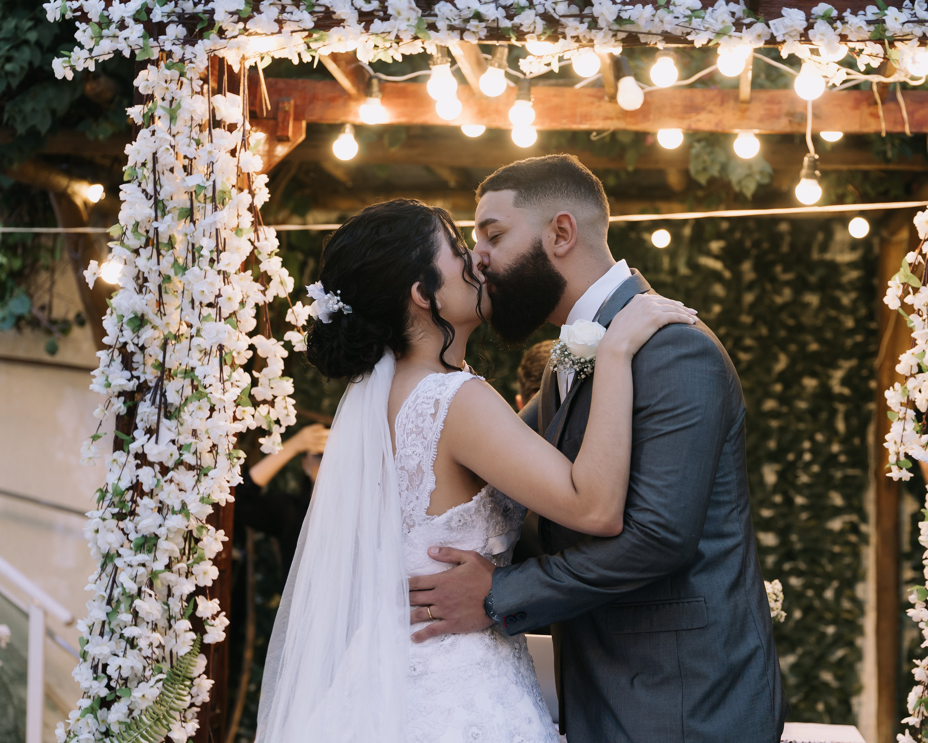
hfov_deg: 28.3
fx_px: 1840
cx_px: 528
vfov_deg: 22.8
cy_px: 372
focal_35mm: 67
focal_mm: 57
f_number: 3.2
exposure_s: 1/125
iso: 800
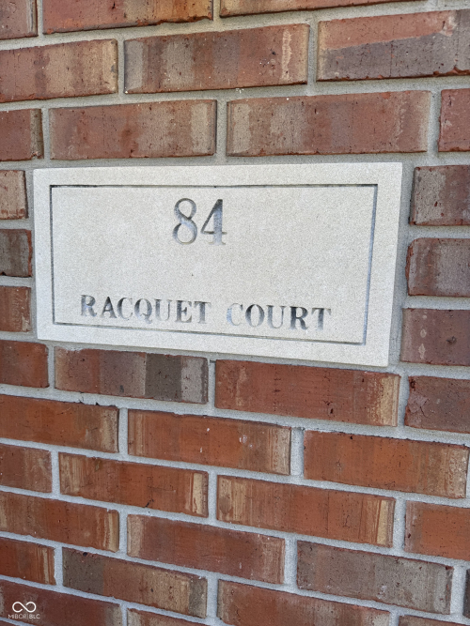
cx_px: 235
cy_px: 313
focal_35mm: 24
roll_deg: -1.5
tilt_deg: -8.2
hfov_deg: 56.8
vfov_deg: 71.6
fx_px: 435
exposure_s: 1/822
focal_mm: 6.76
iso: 80
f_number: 1.78
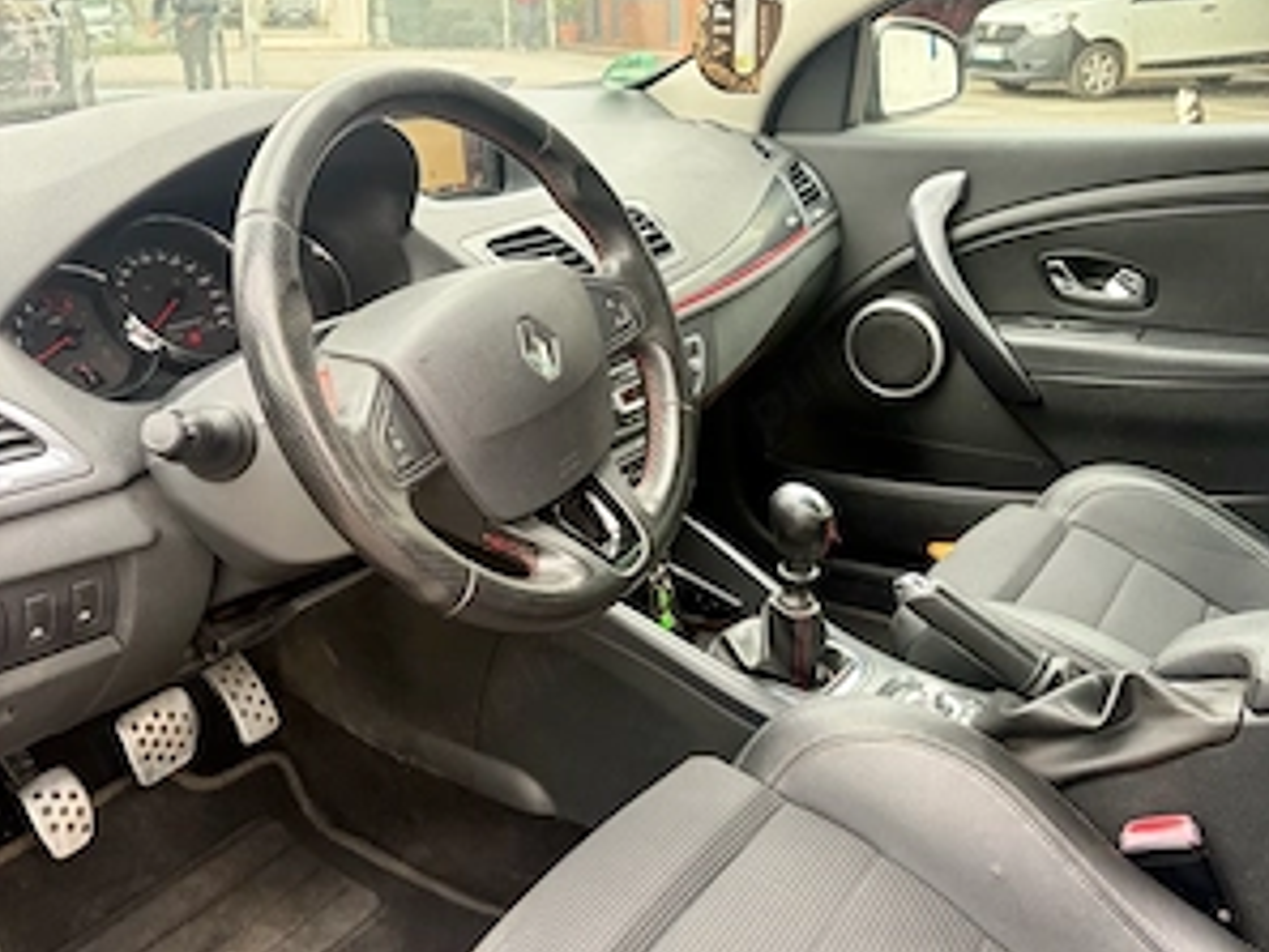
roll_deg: +0.3
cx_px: 637
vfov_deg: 40.5
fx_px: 1284
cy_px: 380
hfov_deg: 52.6
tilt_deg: -16.0
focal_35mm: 35
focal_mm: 5.96
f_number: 1.6
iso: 125
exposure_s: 1/66
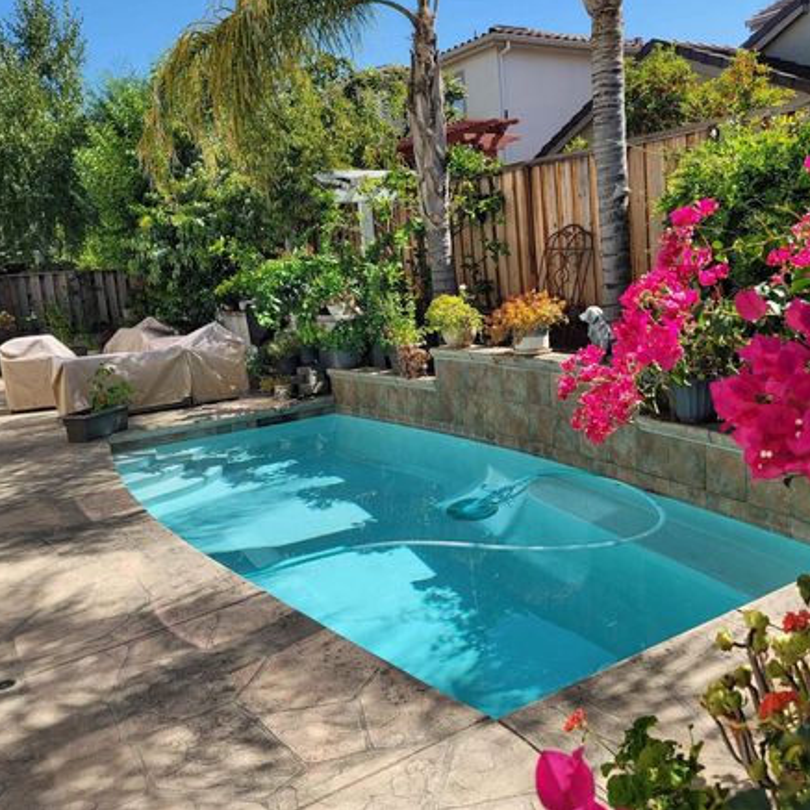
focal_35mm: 30
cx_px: 456
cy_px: 401
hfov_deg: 53.9
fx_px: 794
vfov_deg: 54.0
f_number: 1.8
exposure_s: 1/641
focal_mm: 7
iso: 20
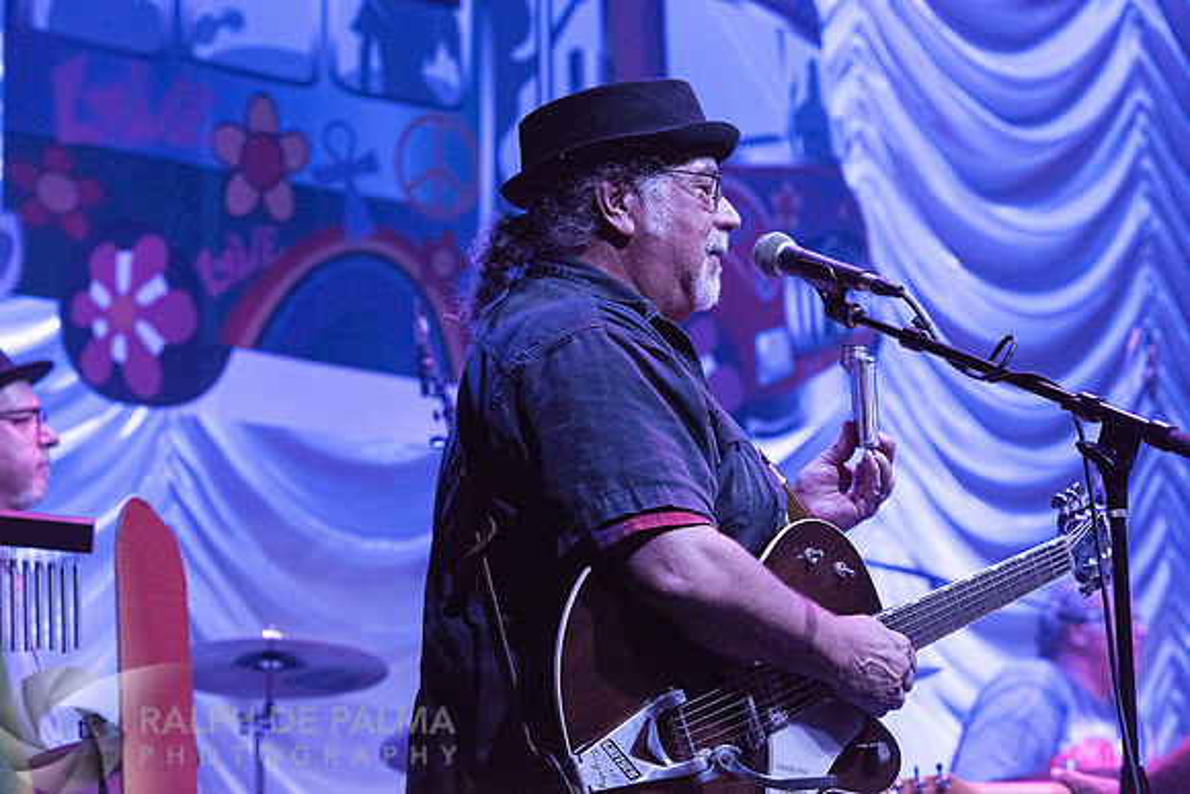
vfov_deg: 11.2
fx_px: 4034
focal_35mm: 122
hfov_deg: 16.8
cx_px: 595
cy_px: 397
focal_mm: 122
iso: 2500
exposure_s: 1/160
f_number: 6.3
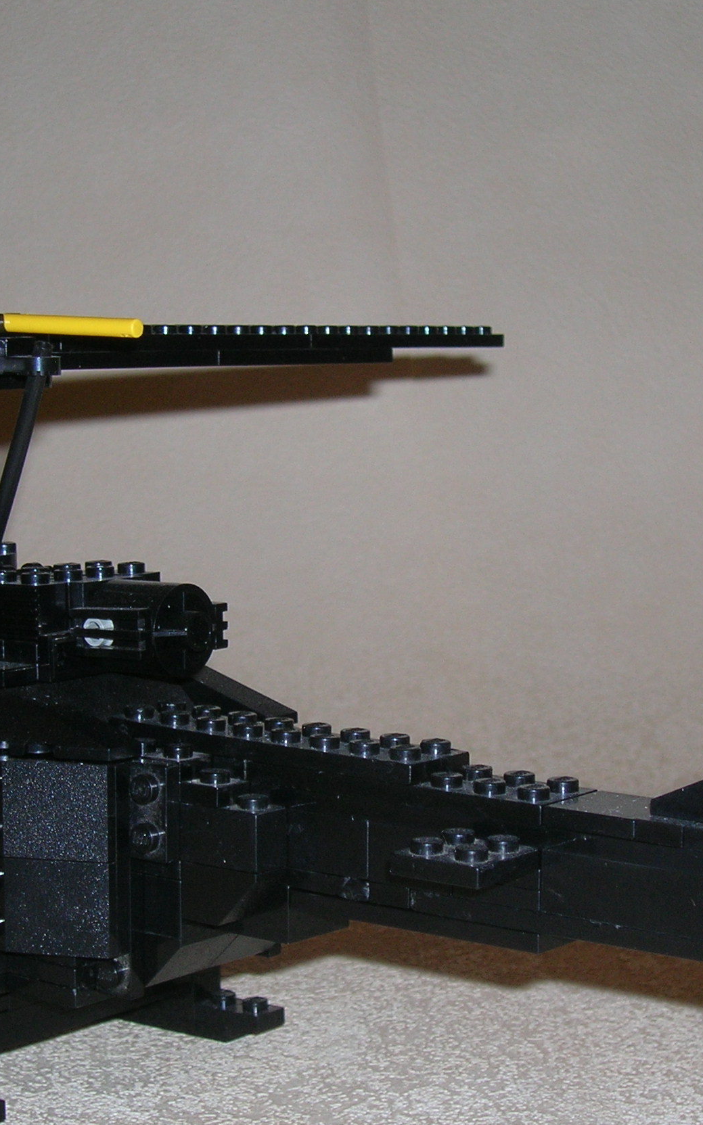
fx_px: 2330
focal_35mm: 76
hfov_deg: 17.2
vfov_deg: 27.1
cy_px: 648
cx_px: 355
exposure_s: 1/60.1
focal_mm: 7.7
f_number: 3.2
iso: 50
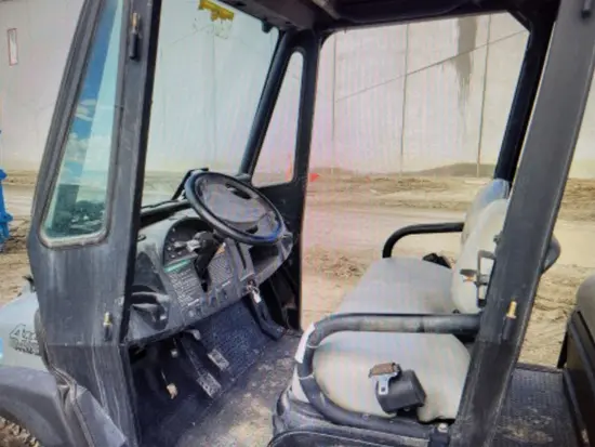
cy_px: 224
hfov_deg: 67.3
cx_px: 298
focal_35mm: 26
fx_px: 447
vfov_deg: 53.1
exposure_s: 1/120
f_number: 1.6
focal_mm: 5.1
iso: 100
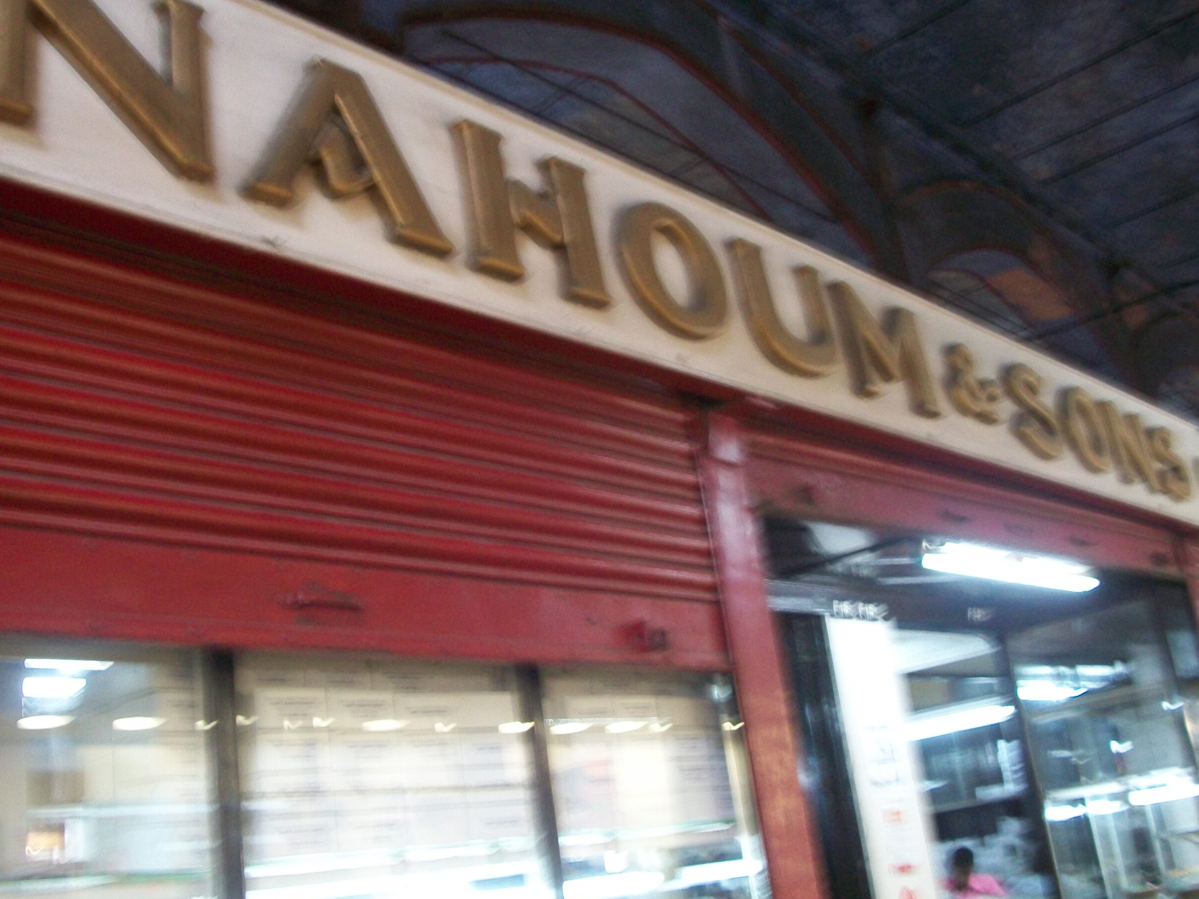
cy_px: 441
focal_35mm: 34
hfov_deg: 53.9
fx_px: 1178
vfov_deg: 41.8
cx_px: 616
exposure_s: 1/8
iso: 160
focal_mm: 5.7
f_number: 2.9
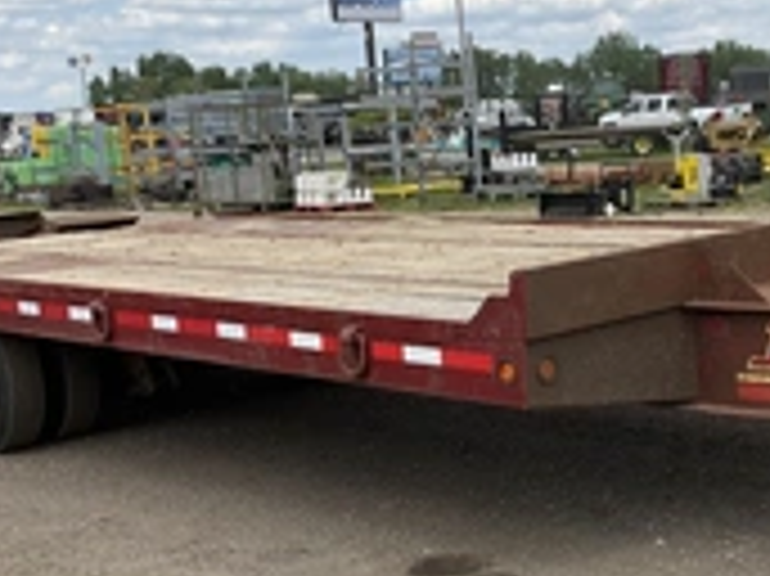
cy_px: 400
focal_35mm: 68
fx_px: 1512
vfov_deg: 21.5
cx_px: 554
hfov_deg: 28.3
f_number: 1.8
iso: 25
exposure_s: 1/1451
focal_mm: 3
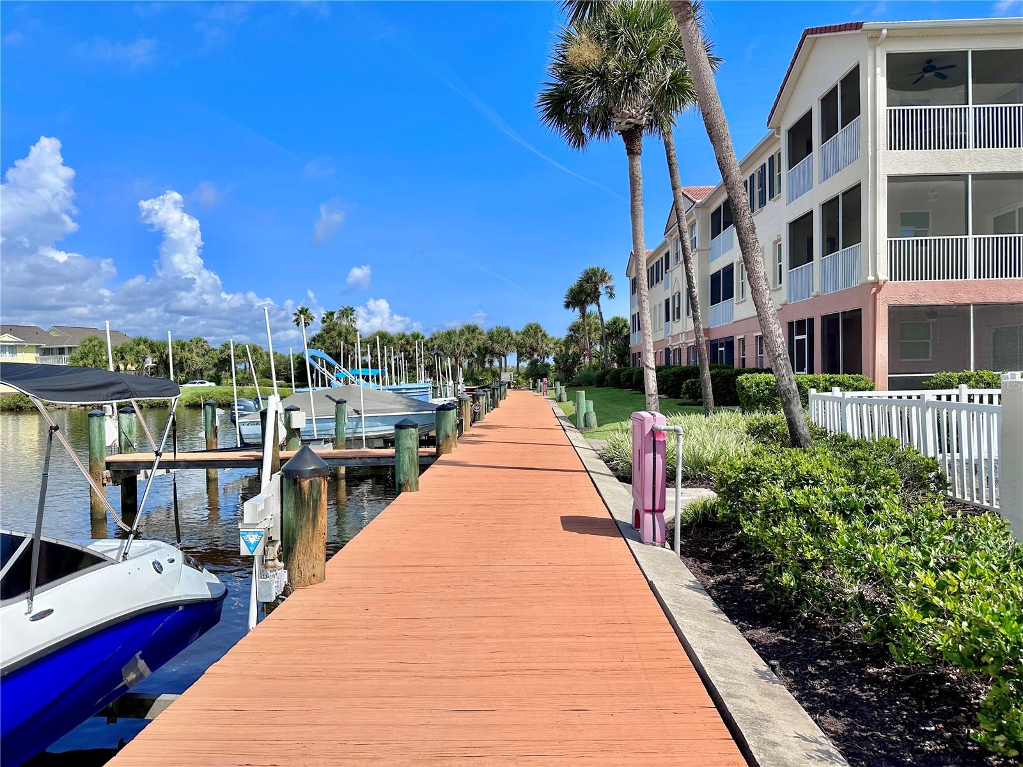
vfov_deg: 56.8
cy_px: 384
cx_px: 512
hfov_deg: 71.6
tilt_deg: +2.8
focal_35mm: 24
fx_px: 709
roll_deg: +0.3
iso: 80
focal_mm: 6.86
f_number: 1.78
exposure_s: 1/7042
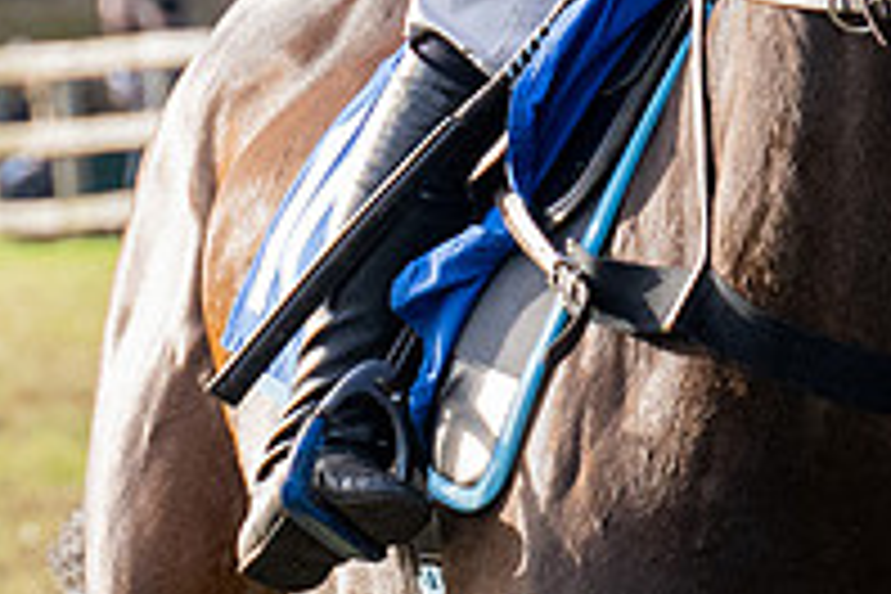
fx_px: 17992
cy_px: -90
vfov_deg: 1.9
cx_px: 1338
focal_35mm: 727
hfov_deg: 2.8
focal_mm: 98
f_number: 5
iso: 800
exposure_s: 1/1250
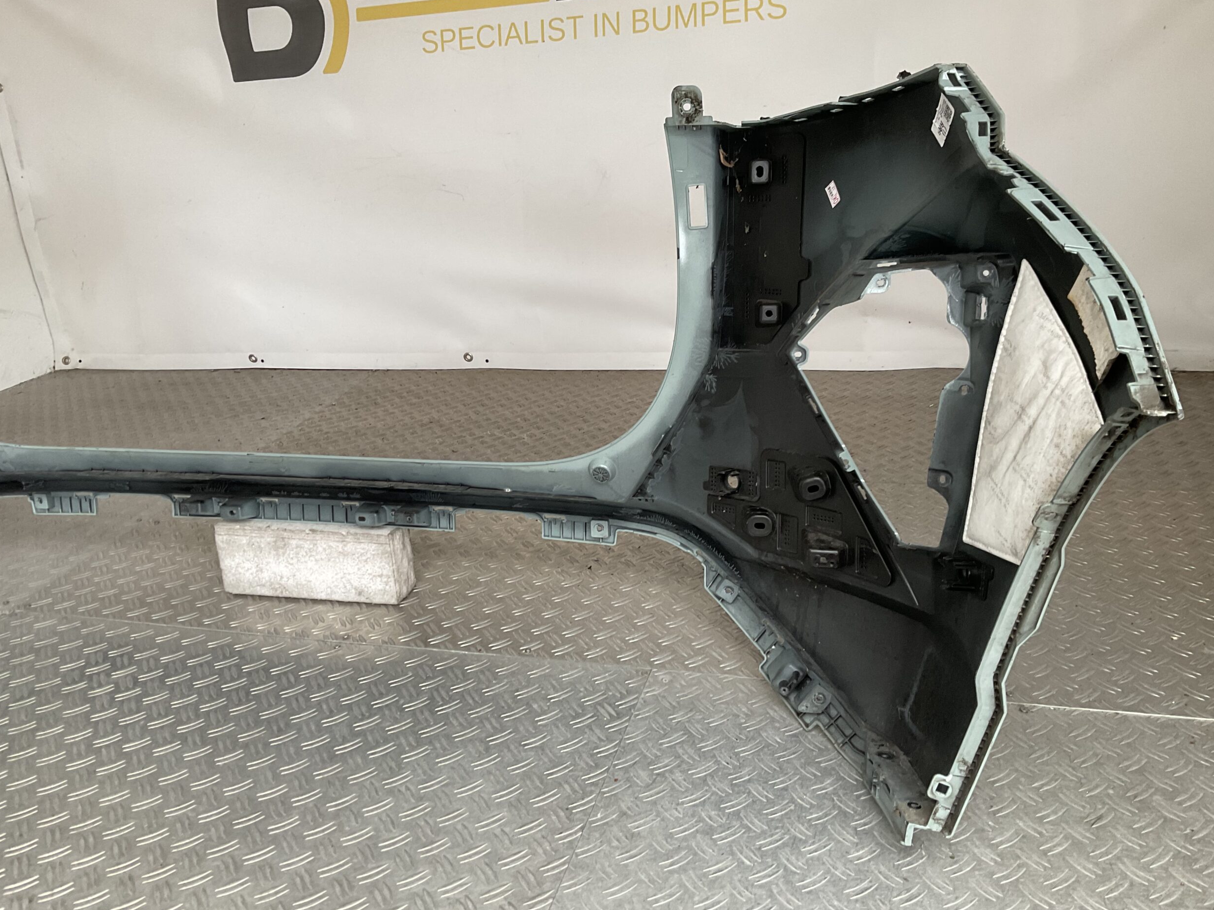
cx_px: 609
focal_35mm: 30
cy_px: 459
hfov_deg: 60.0
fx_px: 1052
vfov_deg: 46.8
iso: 64
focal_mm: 3
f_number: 1.8
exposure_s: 1/50
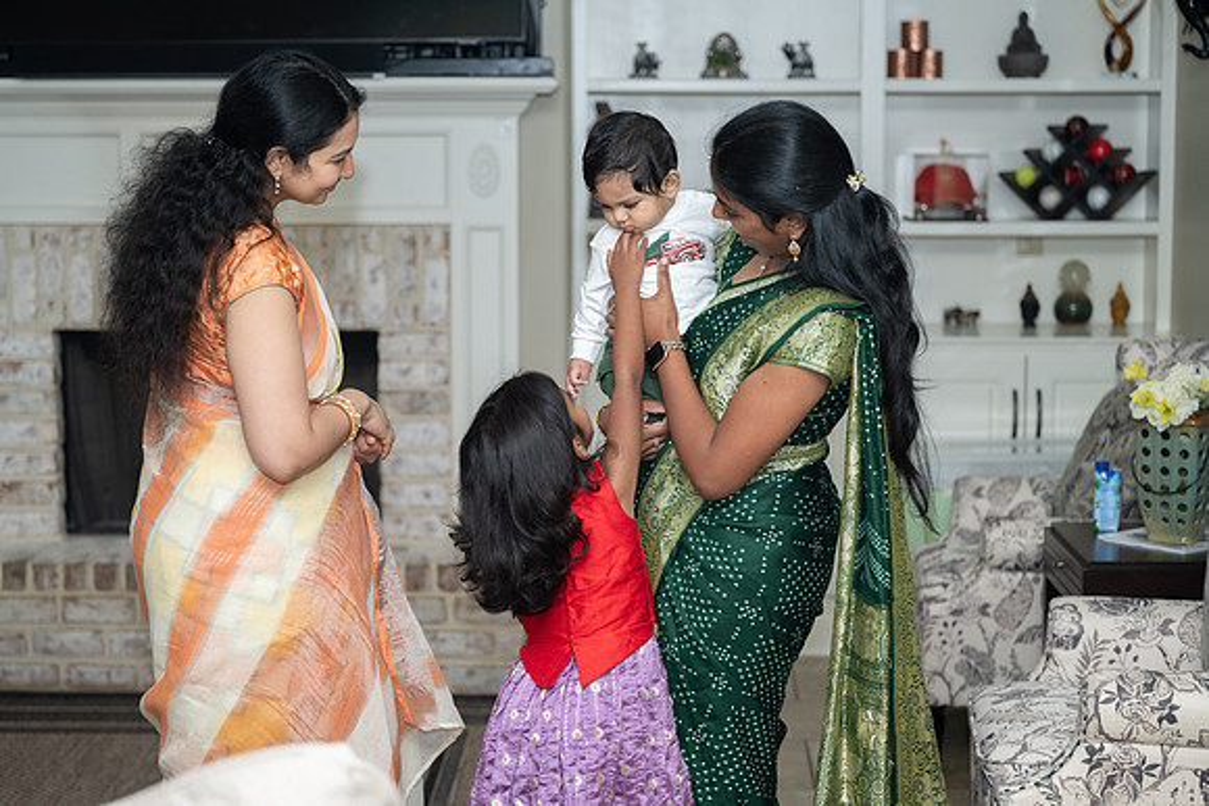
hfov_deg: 28.1
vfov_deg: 18.9
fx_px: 2420
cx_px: 604
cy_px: 403
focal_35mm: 72
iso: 500
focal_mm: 70
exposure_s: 1/200
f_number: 2.8
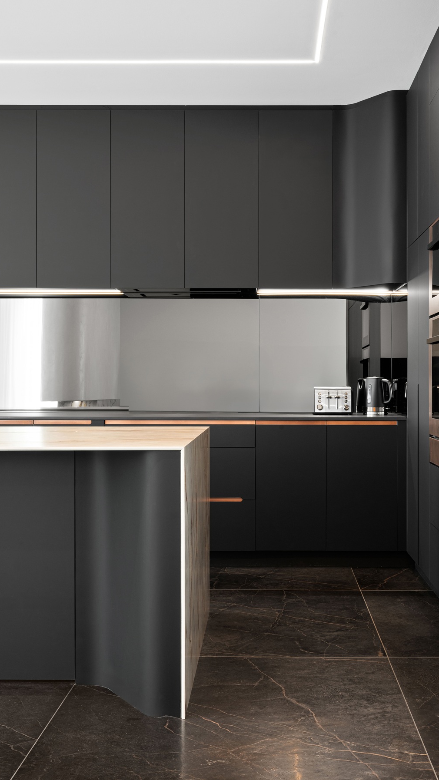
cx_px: 255
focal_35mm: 42
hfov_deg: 28.3
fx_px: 869
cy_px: 390
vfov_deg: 48.4
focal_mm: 40
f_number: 13
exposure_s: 1/1.25
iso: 400
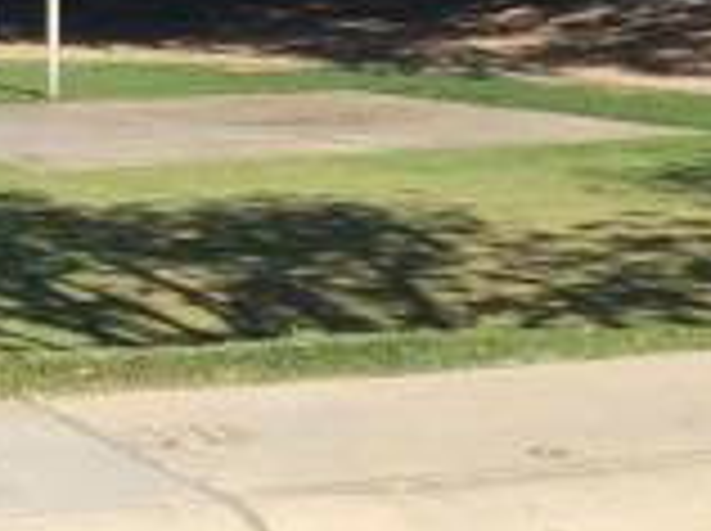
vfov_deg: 7.8
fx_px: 3856
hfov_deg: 10.5
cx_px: 621
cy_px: -140
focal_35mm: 188
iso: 32
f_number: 2.2
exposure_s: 1/1412
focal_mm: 4.15
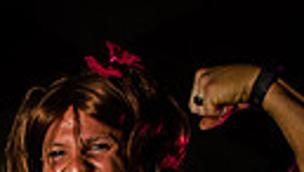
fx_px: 1138
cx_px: -47
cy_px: 434
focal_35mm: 141
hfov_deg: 14.8
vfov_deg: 7.9
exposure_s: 1/125
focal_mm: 20
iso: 200
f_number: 19
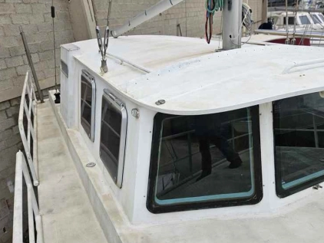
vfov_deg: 46.7
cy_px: 140
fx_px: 281
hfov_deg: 59.7
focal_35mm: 30
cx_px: 186
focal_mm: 5.4
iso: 64
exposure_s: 1/2000
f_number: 1.8
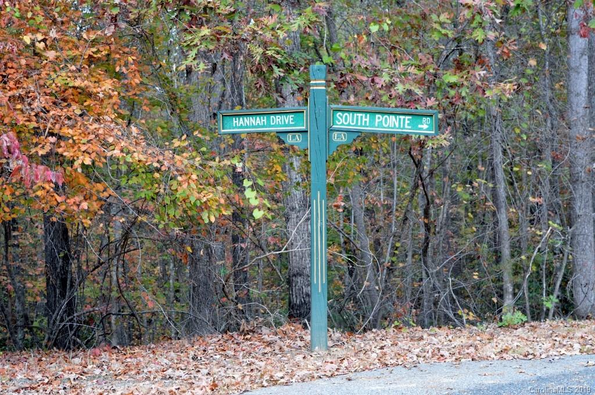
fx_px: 1189
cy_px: 198
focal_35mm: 72
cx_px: 298
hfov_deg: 28.1
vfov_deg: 18.9
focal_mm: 48
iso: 400
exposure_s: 1/125
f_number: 5.6
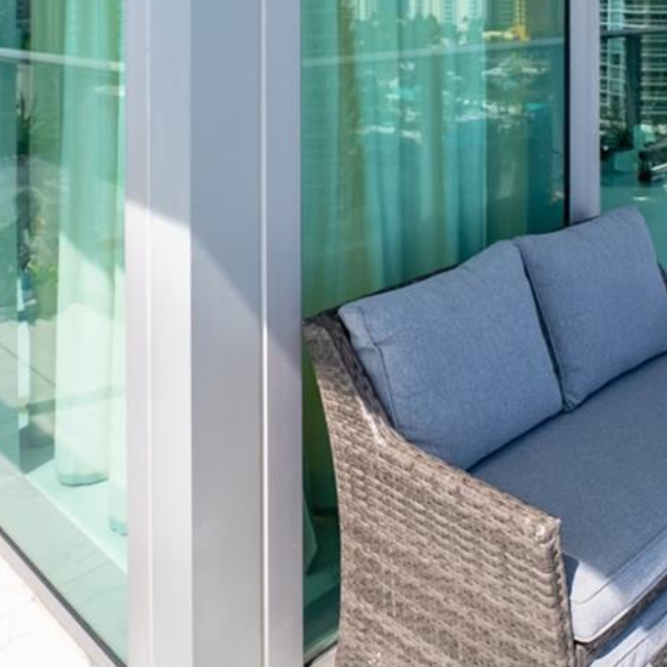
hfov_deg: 46.2
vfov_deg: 44.4
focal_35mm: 35
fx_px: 763
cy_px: 112
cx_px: 462
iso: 400
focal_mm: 12
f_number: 8
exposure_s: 1/500
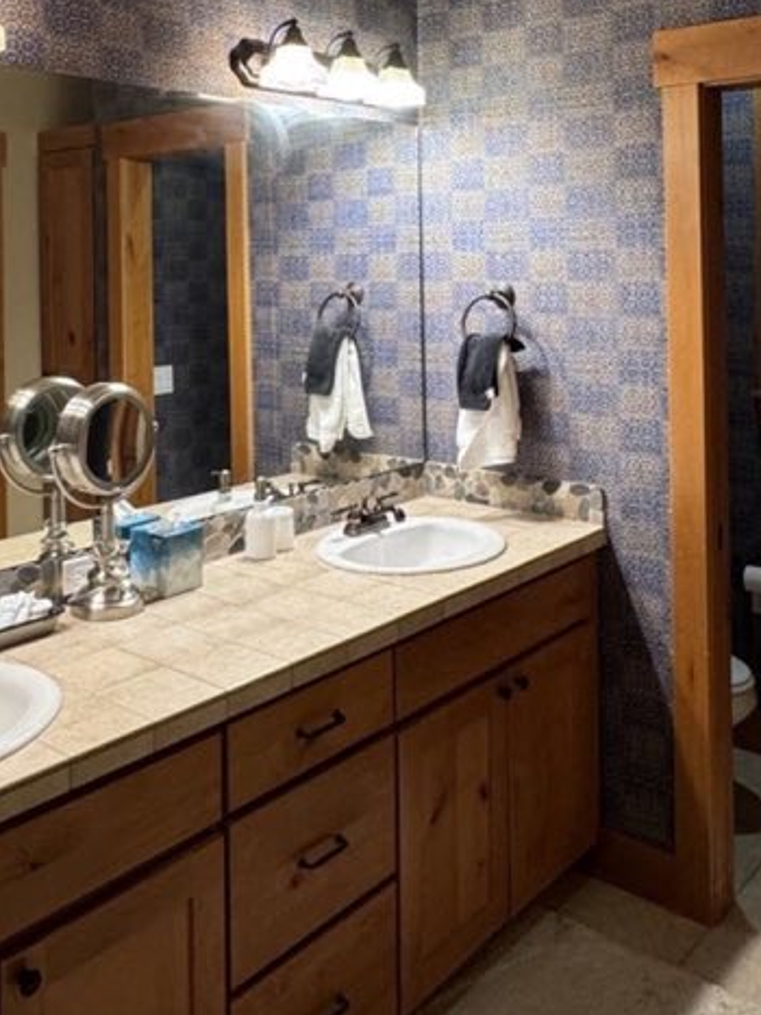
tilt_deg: -0.7
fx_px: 1056
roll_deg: +1.0
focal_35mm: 36
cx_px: 315
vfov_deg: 49.3
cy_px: 254
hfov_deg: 39.5
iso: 250
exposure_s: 1/60
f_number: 2.2
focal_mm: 2.22
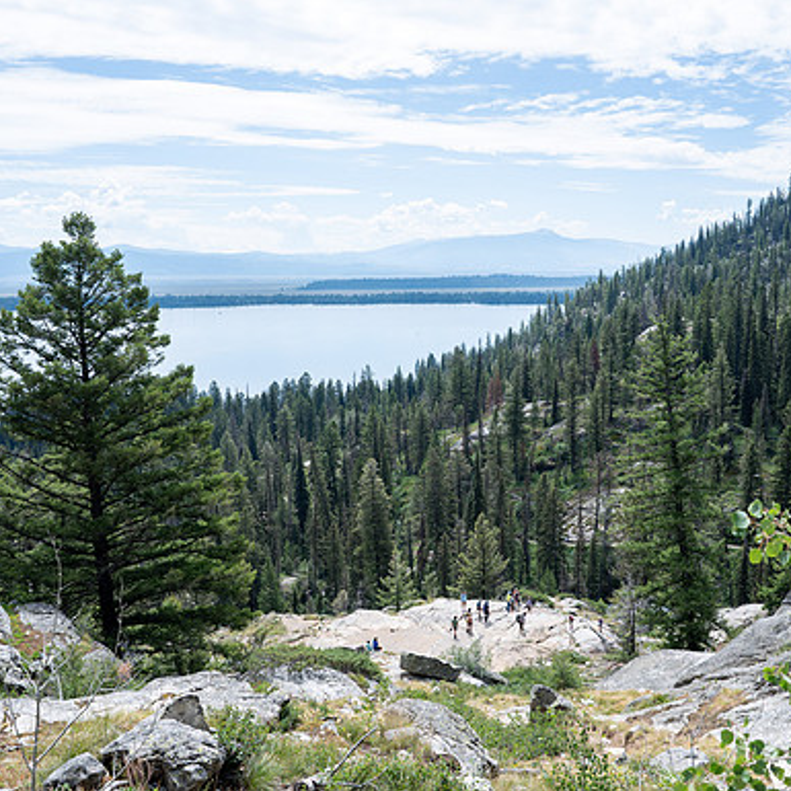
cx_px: 413
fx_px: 853
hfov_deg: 49.7
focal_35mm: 33
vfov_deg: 49.7
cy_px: 396
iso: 125
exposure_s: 1/1000
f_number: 4.5
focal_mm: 24
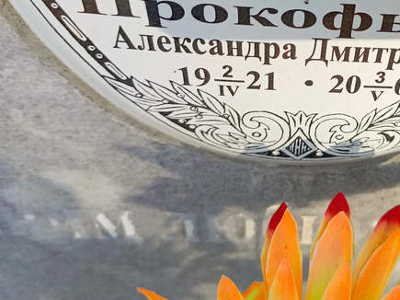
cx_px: 331
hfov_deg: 39.3
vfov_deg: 30.8
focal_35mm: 46
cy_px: 63
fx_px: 531
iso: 115
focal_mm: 4.76
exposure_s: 1/498
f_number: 1.69
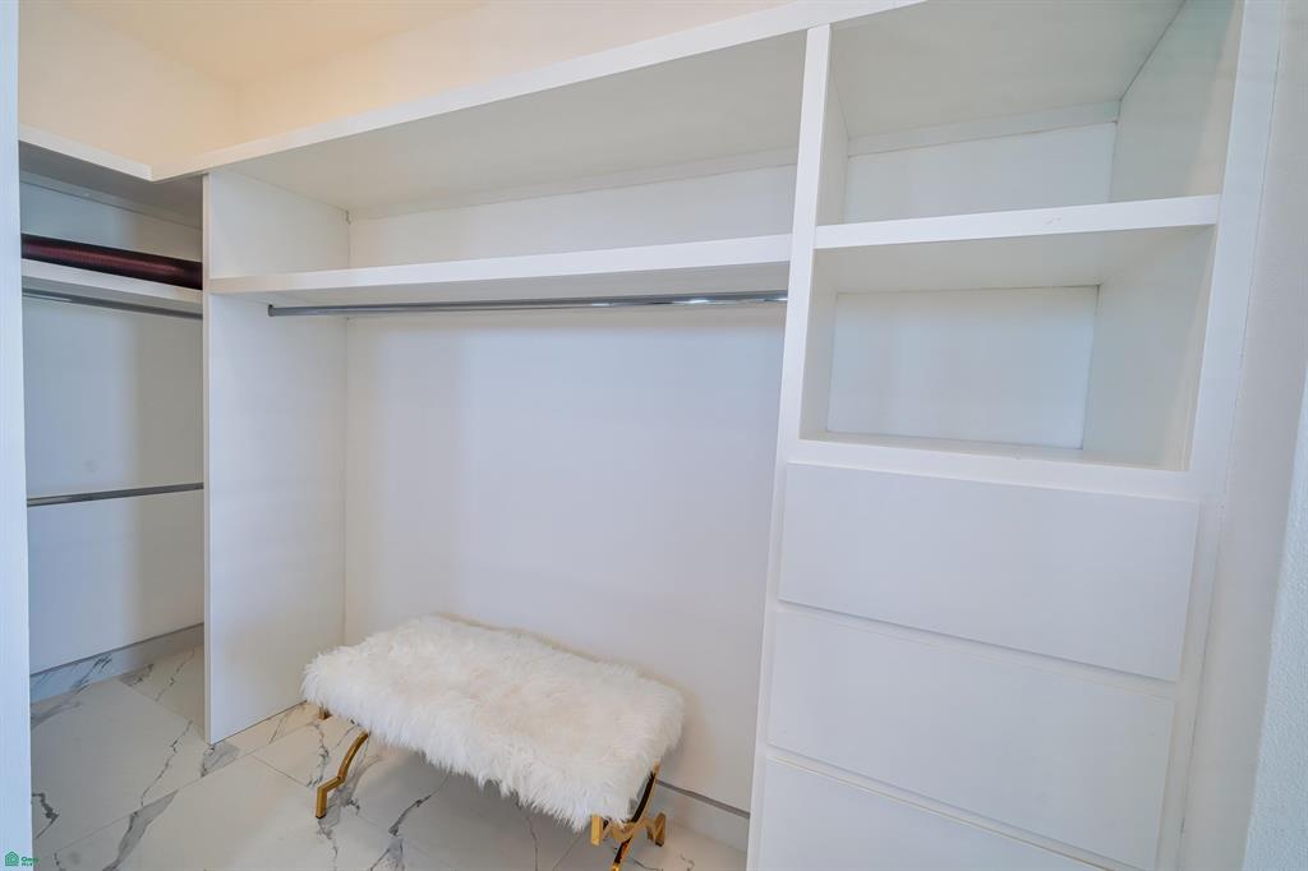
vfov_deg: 81.2
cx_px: 654
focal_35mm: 14
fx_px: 508
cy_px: 436
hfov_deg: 104.3
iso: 400
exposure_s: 1/90
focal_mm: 14
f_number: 5.6
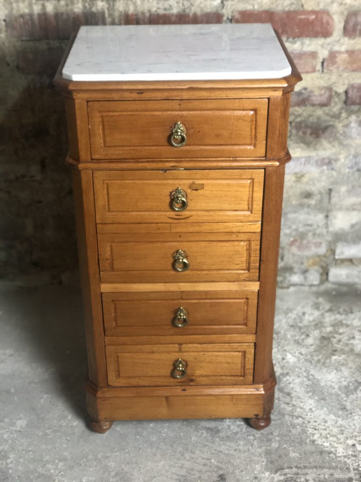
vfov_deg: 36.8
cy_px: 241
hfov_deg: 28.0
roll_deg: +1.1
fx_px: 723
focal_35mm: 52
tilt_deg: -30.3
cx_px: 180
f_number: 2.4
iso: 160
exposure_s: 1/9
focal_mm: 6
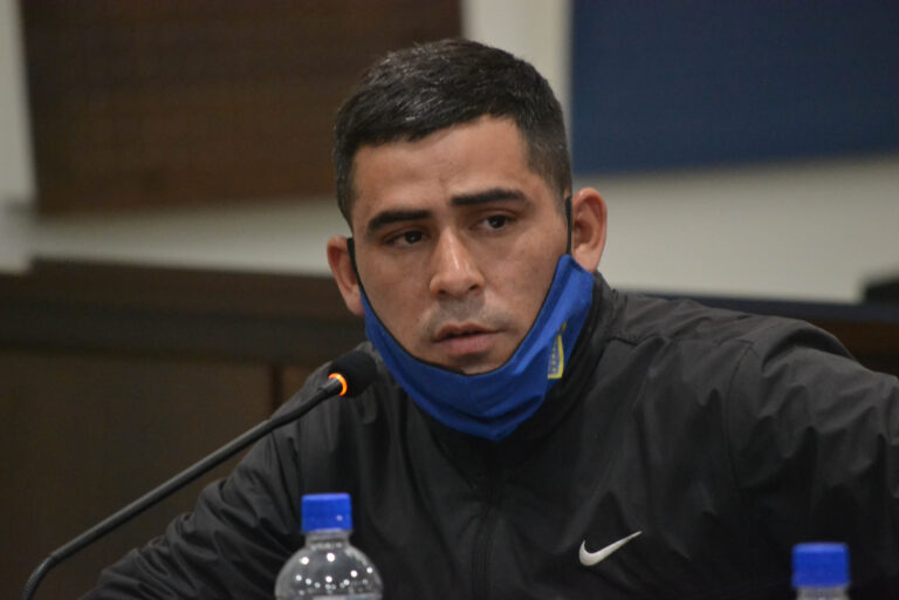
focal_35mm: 420
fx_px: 10488
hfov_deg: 4.9
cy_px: 300
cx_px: 450
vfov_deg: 3.3
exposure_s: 1/100
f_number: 5.6
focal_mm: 280
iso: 3200
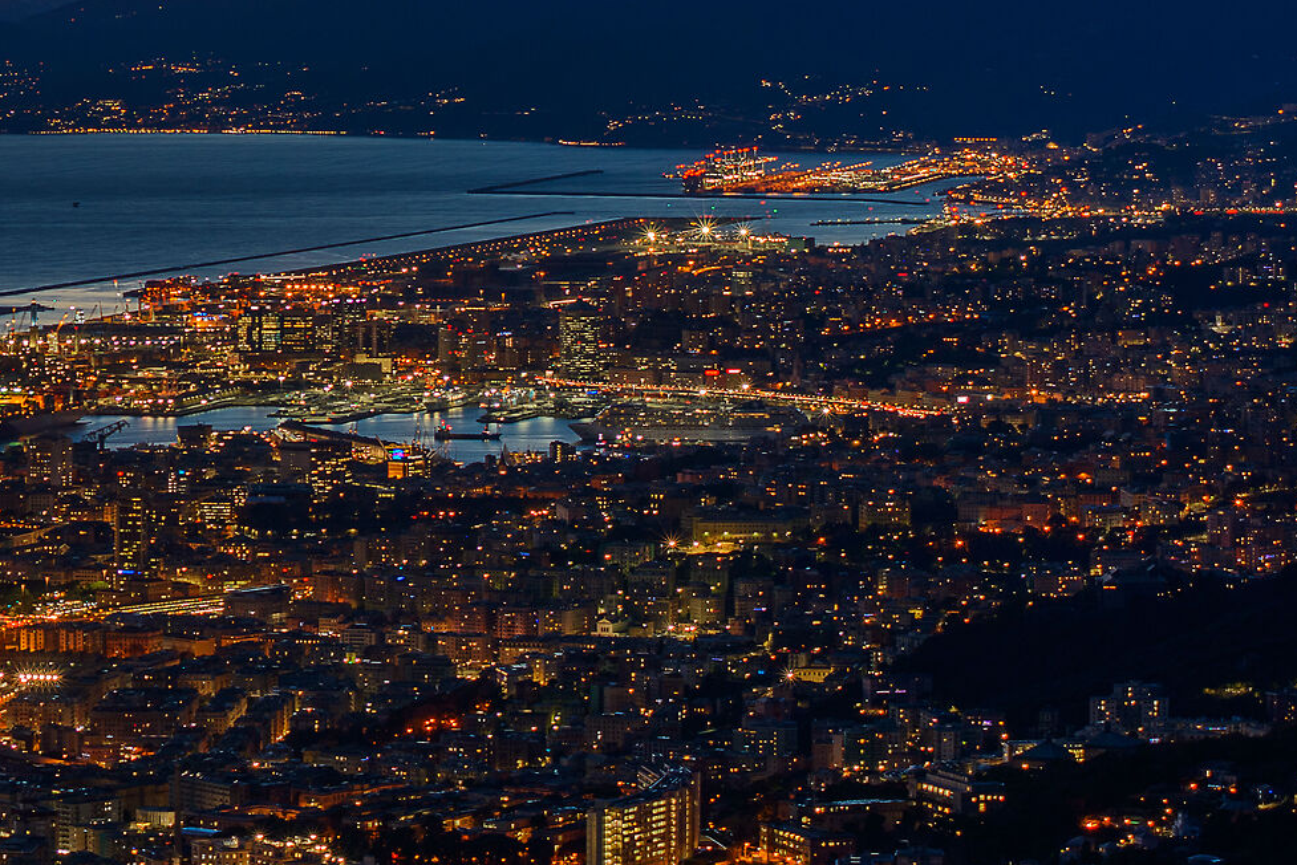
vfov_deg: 8.0
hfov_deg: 11.8
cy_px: 147
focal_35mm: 172
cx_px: -139
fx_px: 6198
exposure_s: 1.3
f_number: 8
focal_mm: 70
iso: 100
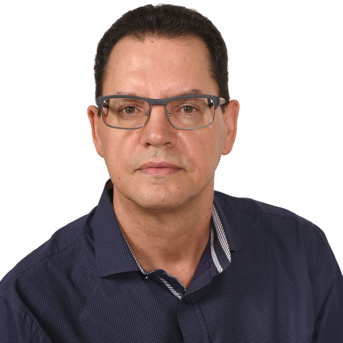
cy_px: 216
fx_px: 717
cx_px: 171
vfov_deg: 26.8
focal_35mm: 64
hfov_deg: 26.9
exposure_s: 1/125
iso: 400
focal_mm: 50
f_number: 8
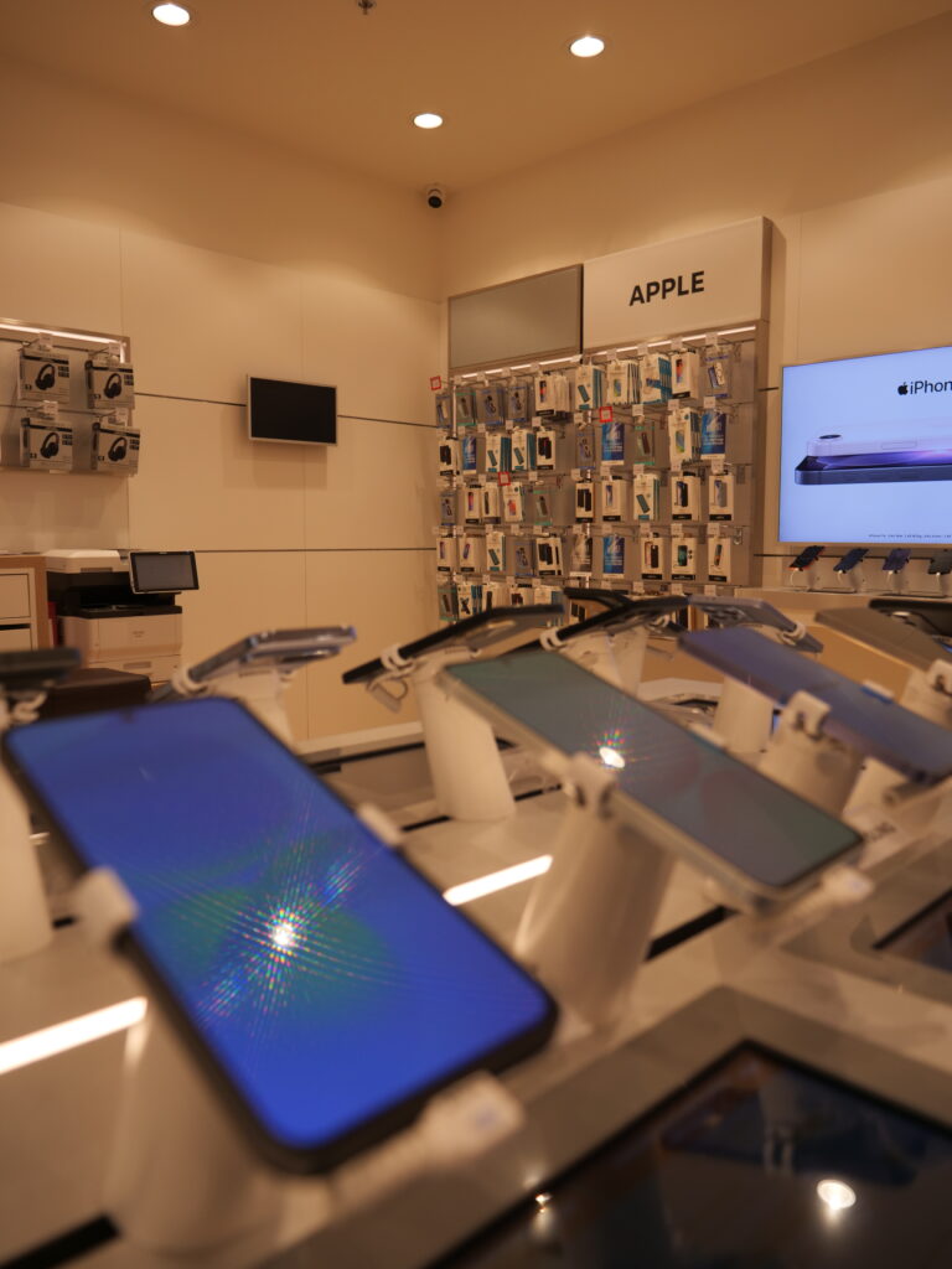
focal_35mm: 24
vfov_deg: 71.6
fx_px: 880
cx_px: 476
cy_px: 634
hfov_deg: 56.8
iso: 200
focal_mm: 12
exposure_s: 1/250
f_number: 2.8
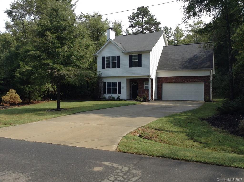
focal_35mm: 33
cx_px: 122
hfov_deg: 55.4
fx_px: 232
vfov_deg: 42.8
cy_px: 91
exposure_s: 1/891
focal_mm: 3.3
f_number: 2.4
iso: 25
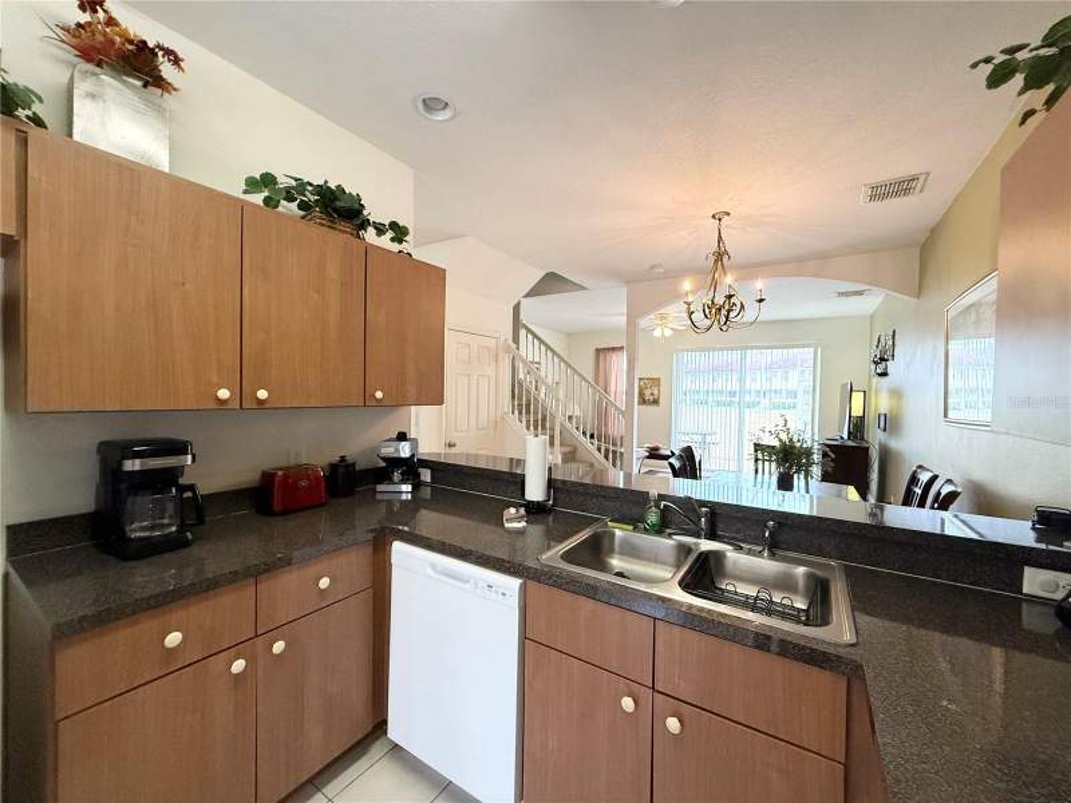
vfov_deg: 85.7
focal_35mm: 14
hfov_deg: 102.1
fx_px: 433
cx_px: 536
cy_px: 402
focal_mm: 2.22
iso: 400
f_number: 2.2
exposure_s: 1/120
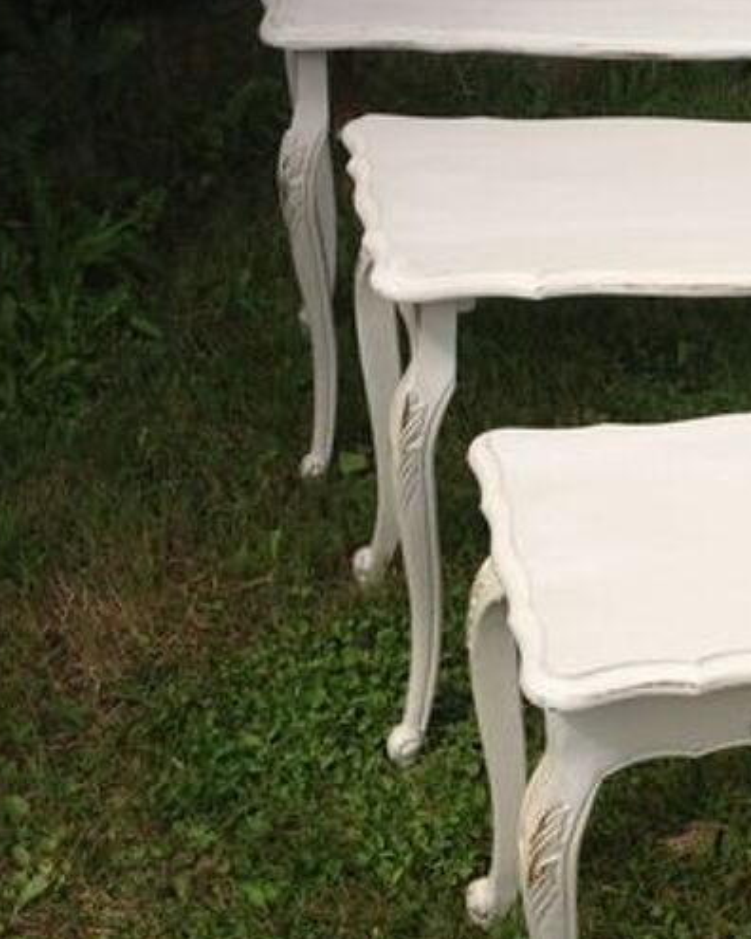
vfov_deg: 27.5
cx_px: 766
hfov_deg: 21.3
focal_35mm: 69
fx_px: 1917
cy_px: 433
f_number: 2.4
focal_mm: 4.28
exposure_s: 1/1534
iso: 50
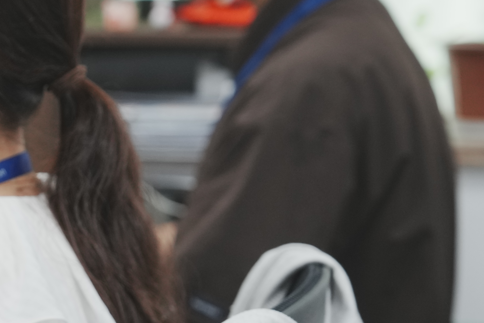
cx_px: -201
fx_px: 3025
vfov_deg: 6.1
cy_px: 236
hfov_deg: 9.0
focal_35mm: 225
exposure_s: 1/125
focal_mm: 67
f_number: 4
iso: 640
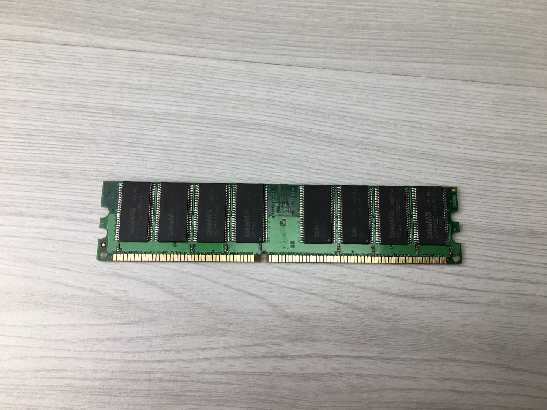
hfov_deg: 61.7
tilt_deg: -78.8
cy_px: 205
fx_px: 458
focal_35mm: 29
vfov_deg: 48.2
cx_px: 274
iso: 25
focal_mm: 4.15
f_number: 2.2
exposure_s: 1/100
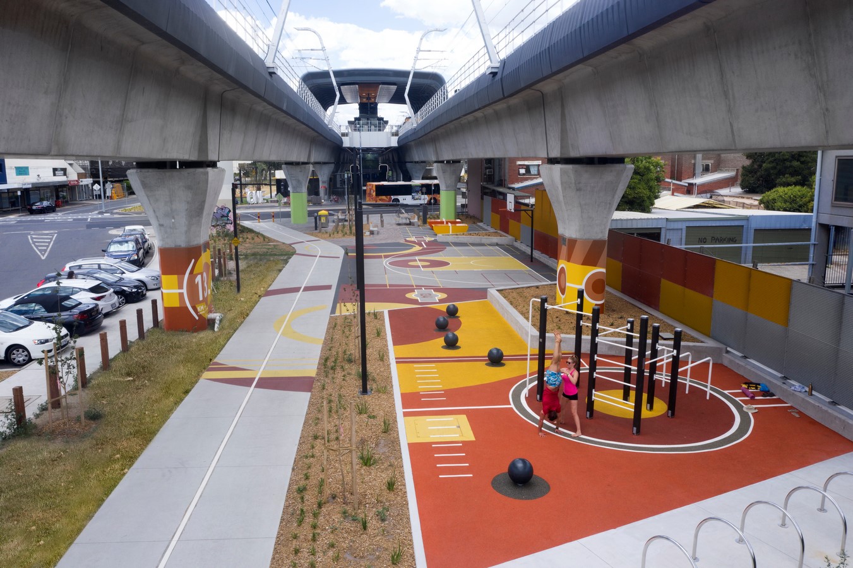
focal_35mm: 28
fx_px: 663
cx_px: 426
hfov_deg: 65.5
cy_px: 284
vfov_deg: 46.4
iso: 100
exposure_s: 1/15
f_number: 8
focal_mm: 10.26
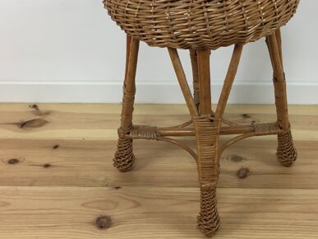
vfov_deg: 31.9
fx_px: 413
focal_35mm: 45
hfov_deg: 41.6
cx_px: 207
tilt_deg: -27.7
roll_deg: +0.0
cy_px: 77
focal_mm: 4.15
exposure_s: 1/33
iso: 25
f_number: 2.2
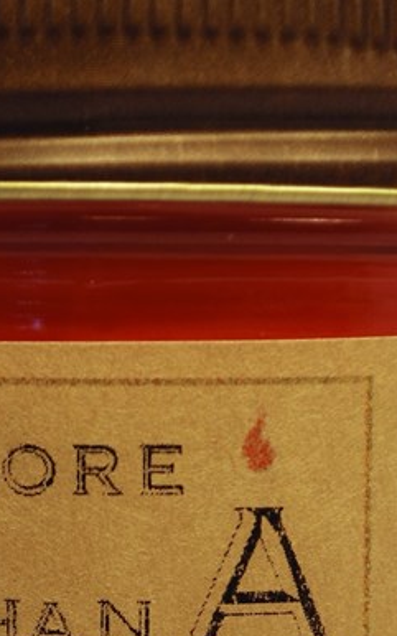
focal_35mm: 223
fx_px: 3869
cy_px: 629
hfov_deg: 5.9
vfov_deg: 9.3
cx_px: 123
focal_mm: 55
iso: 180
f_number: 5.6
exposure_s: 1/125
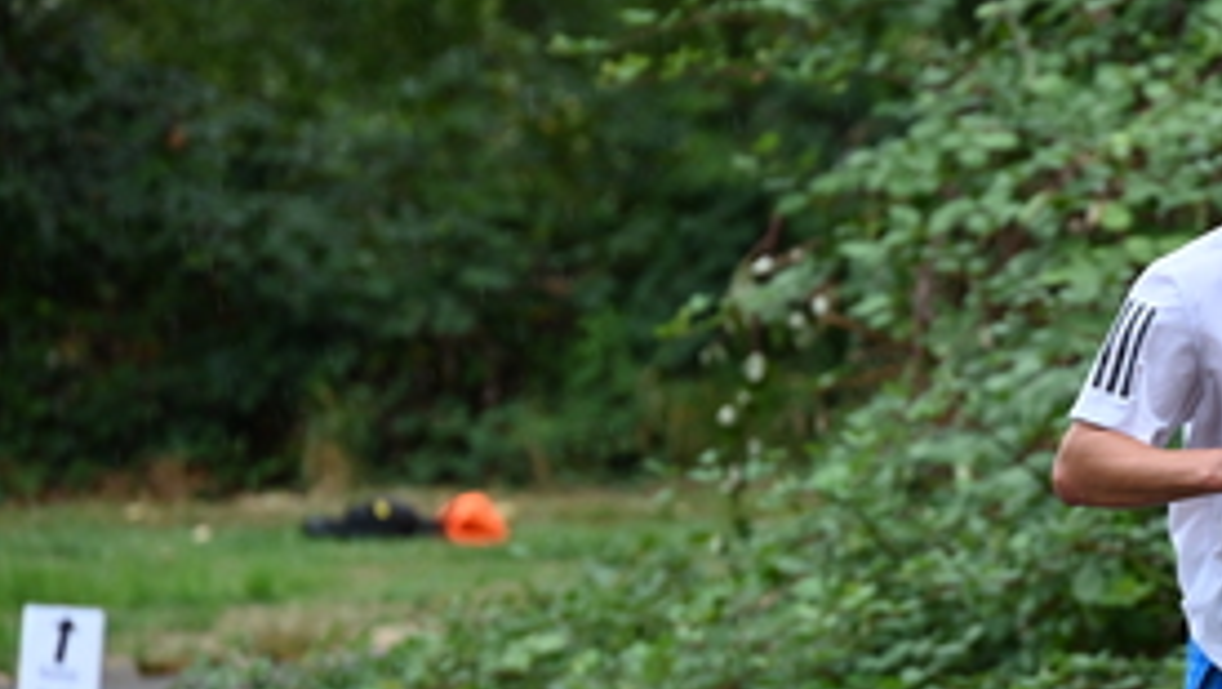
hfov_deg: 5.1
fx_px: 13583
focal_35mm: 419
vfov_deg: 2.9
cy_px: 447
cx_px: 1093
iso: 640
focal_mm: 200
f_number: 6.3
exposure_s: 1/250
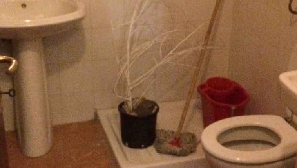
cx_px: 175
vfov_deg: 20.1
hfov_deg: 34.8
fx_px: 473
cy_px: 92
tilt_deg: -24.2
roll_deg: -1.4
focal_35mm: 60
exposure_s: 1/17
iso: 1600
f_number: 2.2
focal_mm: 4.15
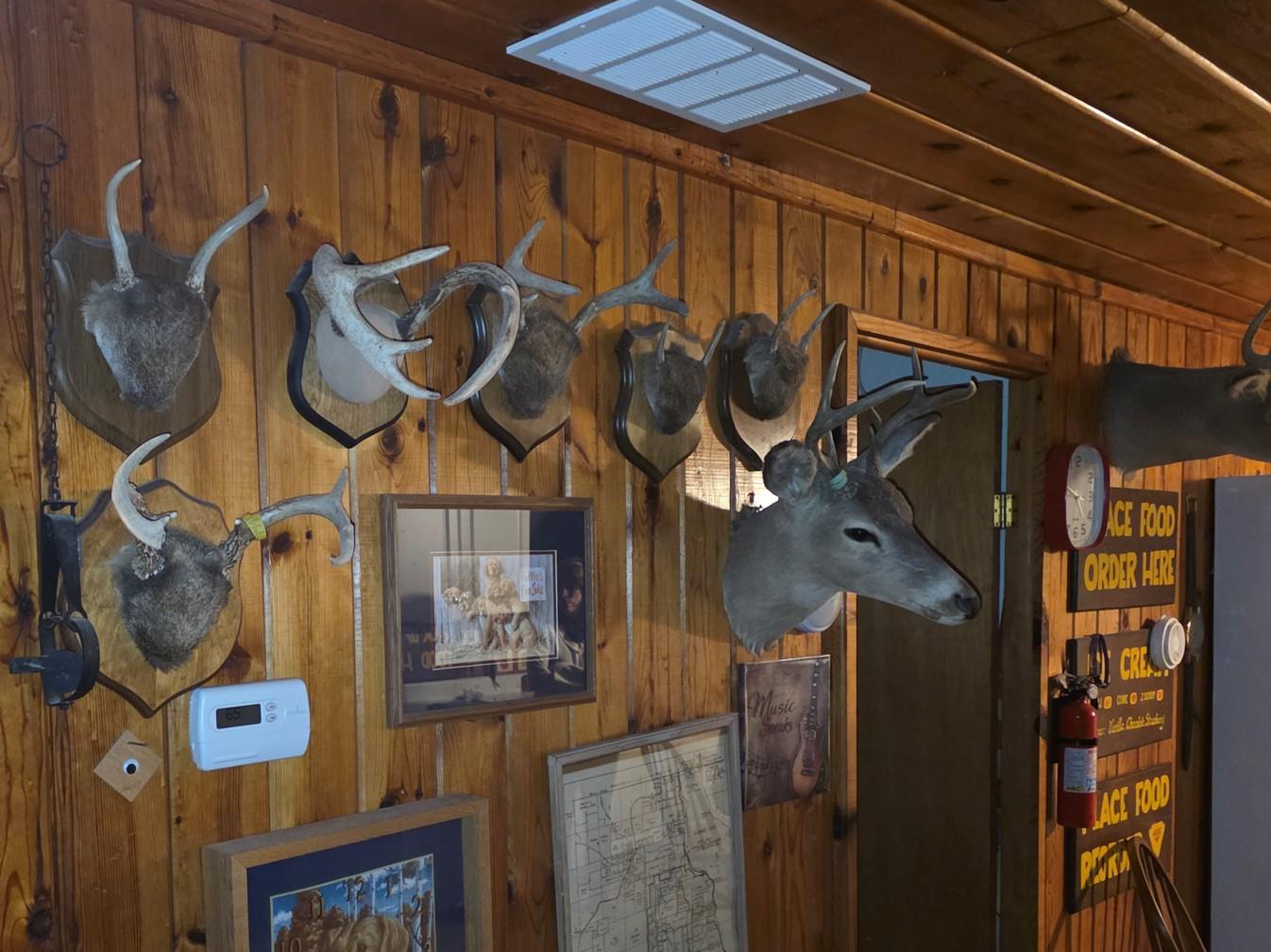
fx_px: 1285
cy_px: 662
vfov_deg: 40.0
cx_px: 529
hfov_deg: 52.4
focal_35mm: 35
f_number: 1.7
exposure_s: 1/30
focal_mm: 6.3
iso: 1250
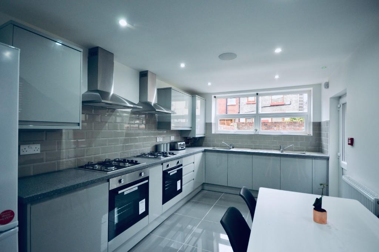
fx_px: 174
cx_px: 190
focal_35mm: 16
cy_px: 126
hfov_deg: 95.0
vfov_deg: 72.0
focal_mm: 11
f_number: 4.5
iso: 400
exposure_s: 1/80
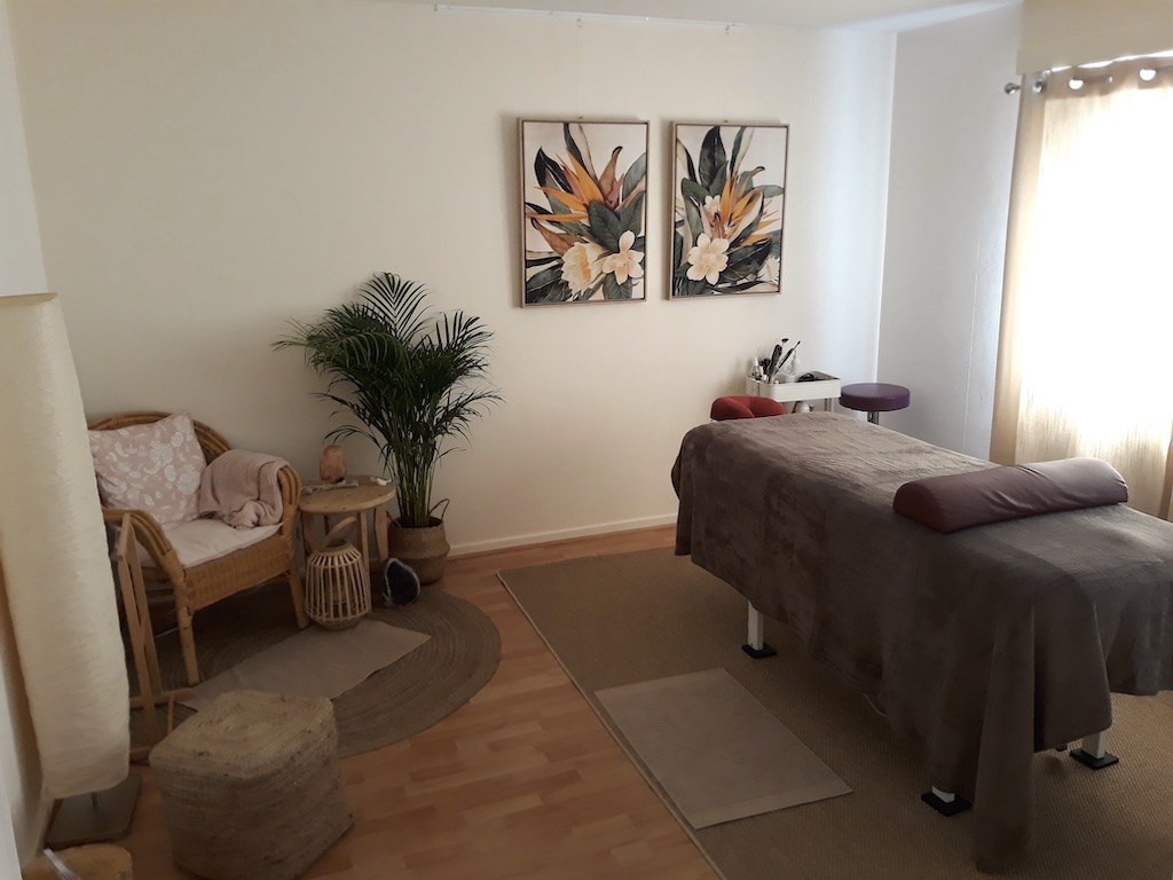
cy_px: 440
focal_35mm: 27
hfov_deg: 65.3
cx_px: 586
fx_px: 915
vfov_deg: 51.4
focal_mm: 3.71
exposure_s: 1/50
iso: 125
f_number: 1.7
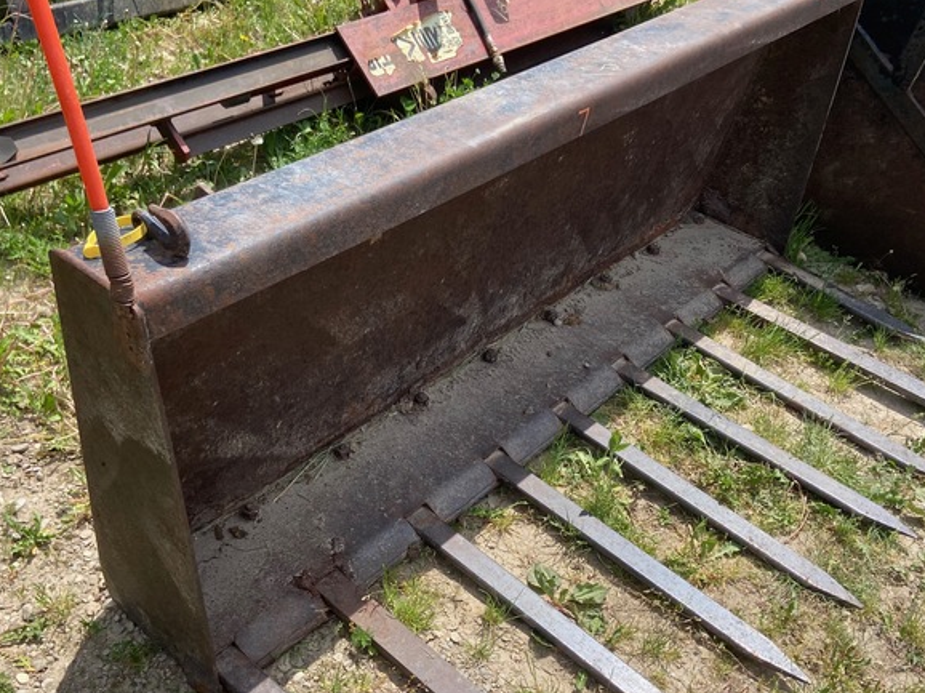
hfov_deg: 51.3
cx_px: 496
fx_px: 962
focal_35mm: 36
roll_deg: -6.8
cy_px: 410
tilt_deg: -43.6
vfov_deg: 39.5
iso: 32
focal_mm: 4.25
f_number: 1.8
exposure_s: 1/1961
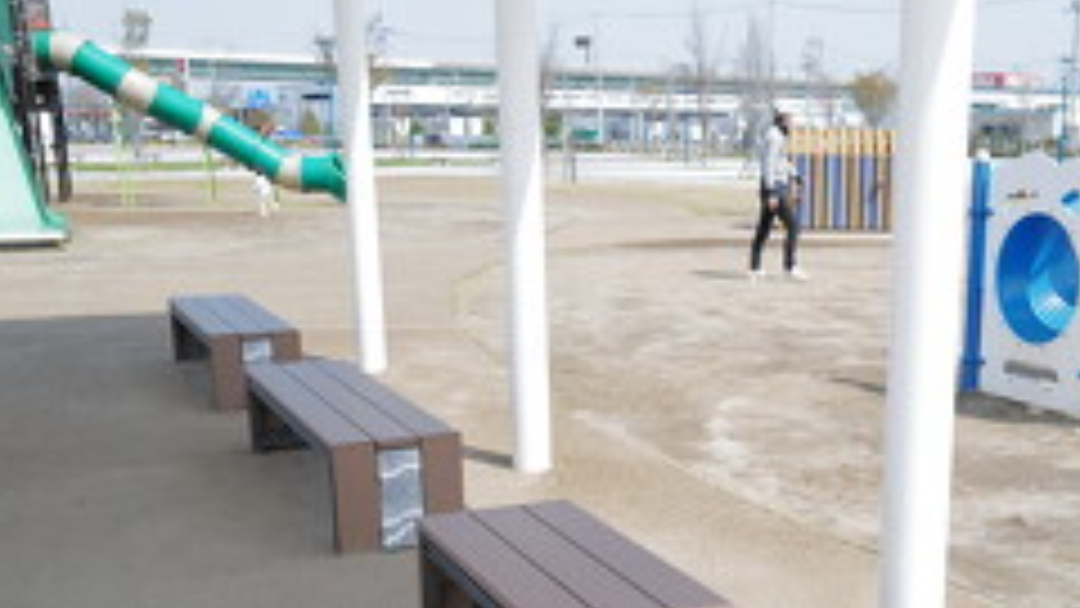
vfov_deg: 23.9
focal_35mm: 49
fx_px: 1403
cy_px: 516
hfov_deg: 41.5
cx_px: 734
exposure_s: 1/320
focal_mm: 28
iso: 100
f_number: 5
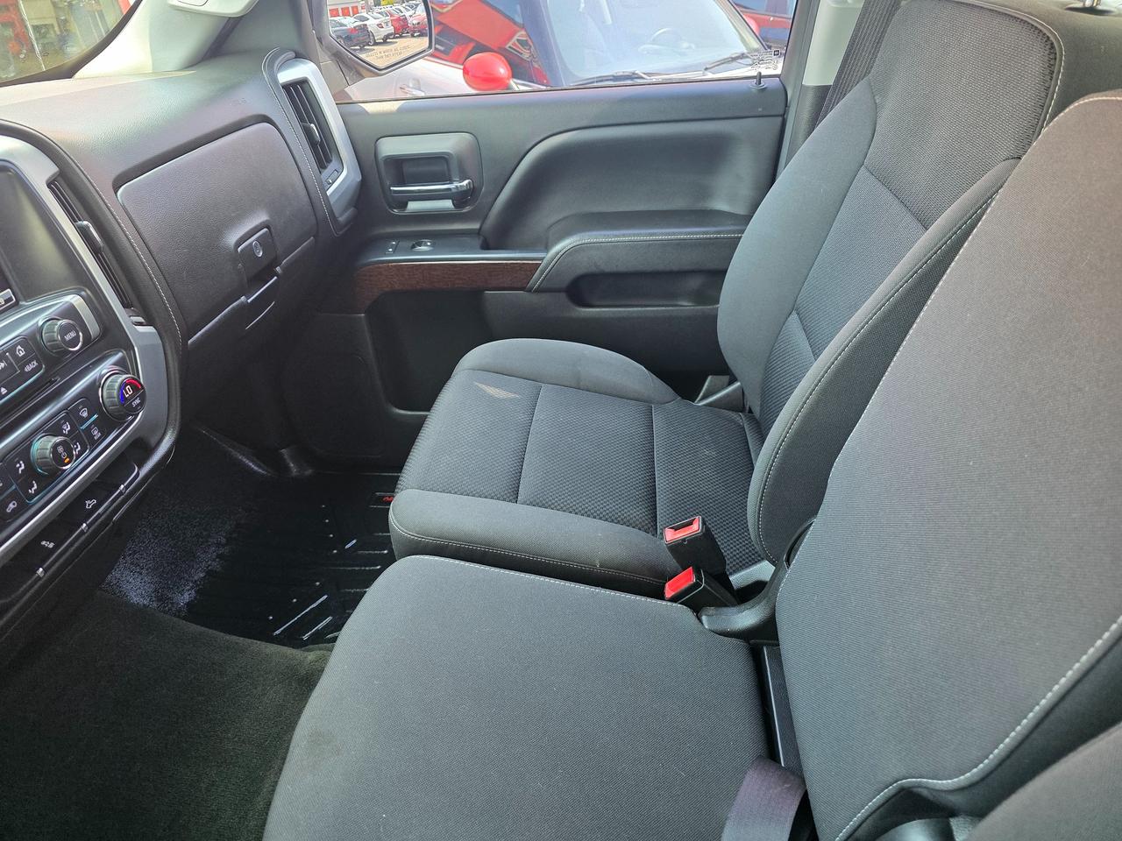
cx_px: 561
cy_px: 420
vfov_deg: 58.9
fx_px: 745
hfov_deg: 73.9
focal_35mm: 23
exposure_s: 1/120
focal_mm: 6.3
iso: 200
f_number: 1.7
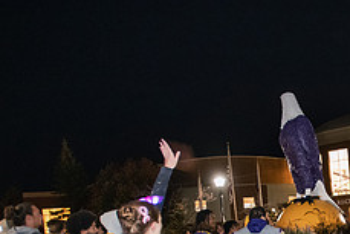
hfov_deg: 39.5
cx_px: 358
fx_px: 418
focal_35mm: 43
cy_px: 270
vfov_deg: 27.9
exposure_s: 1/30
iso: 5000
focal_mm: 17
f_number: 2.8
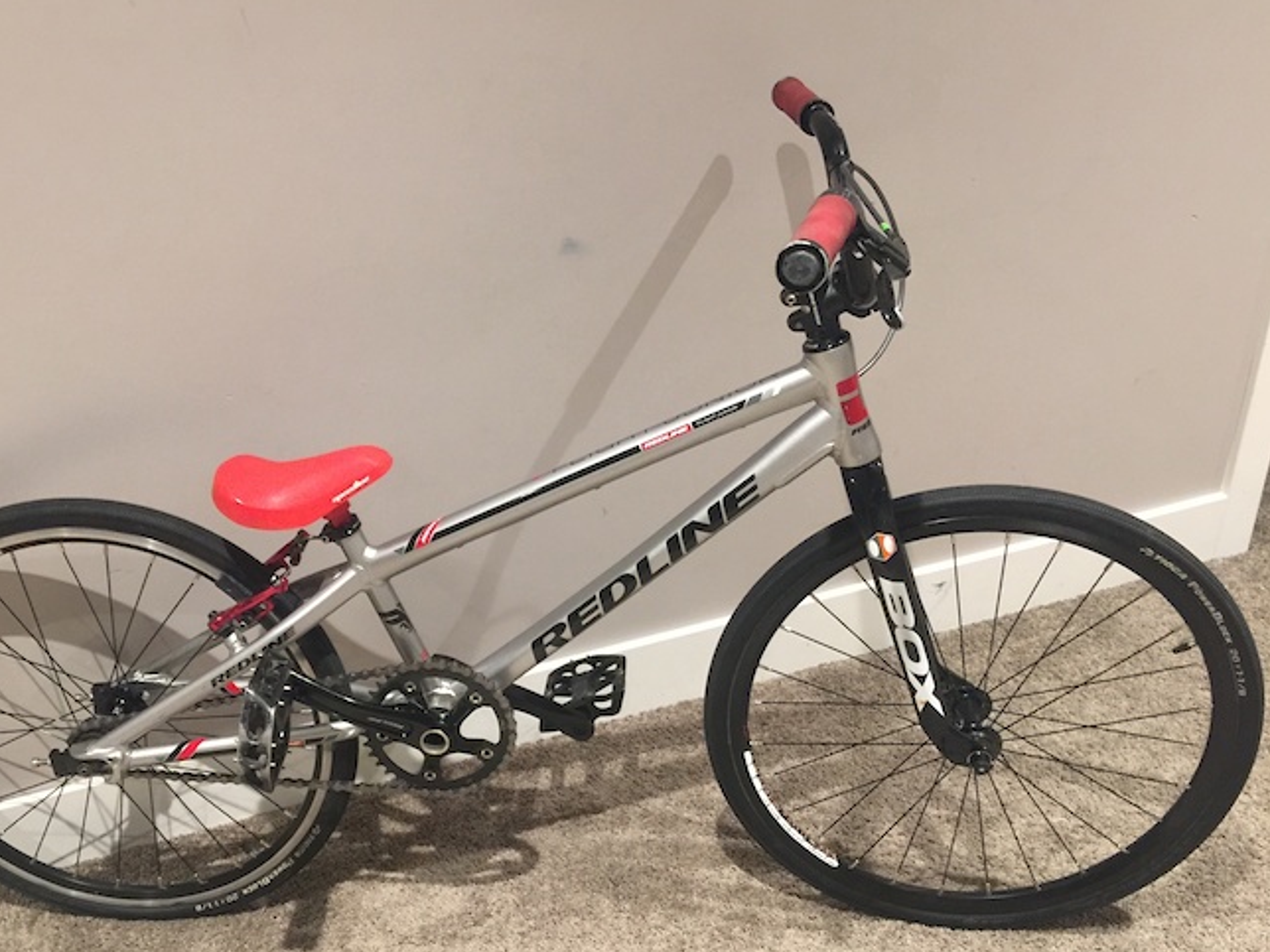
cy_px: 544
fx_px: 1321
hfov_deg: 51.0
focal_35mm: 36
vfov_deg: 39.6
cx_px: 501
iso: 100
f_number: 2.2
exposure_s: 1/10
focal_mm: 4.15
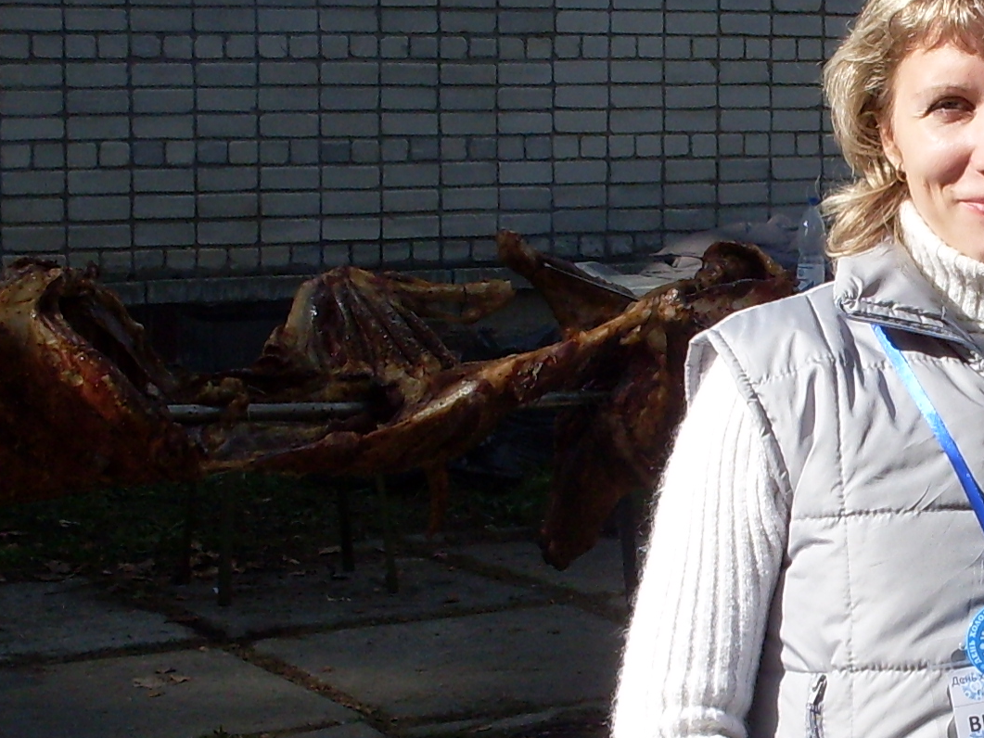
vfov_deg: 13.4
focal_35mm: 110
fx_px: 3127
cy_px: 537
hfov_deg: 17.5
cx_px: 958
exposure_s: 1/180
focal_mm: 6.3
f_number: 8.4
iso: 80
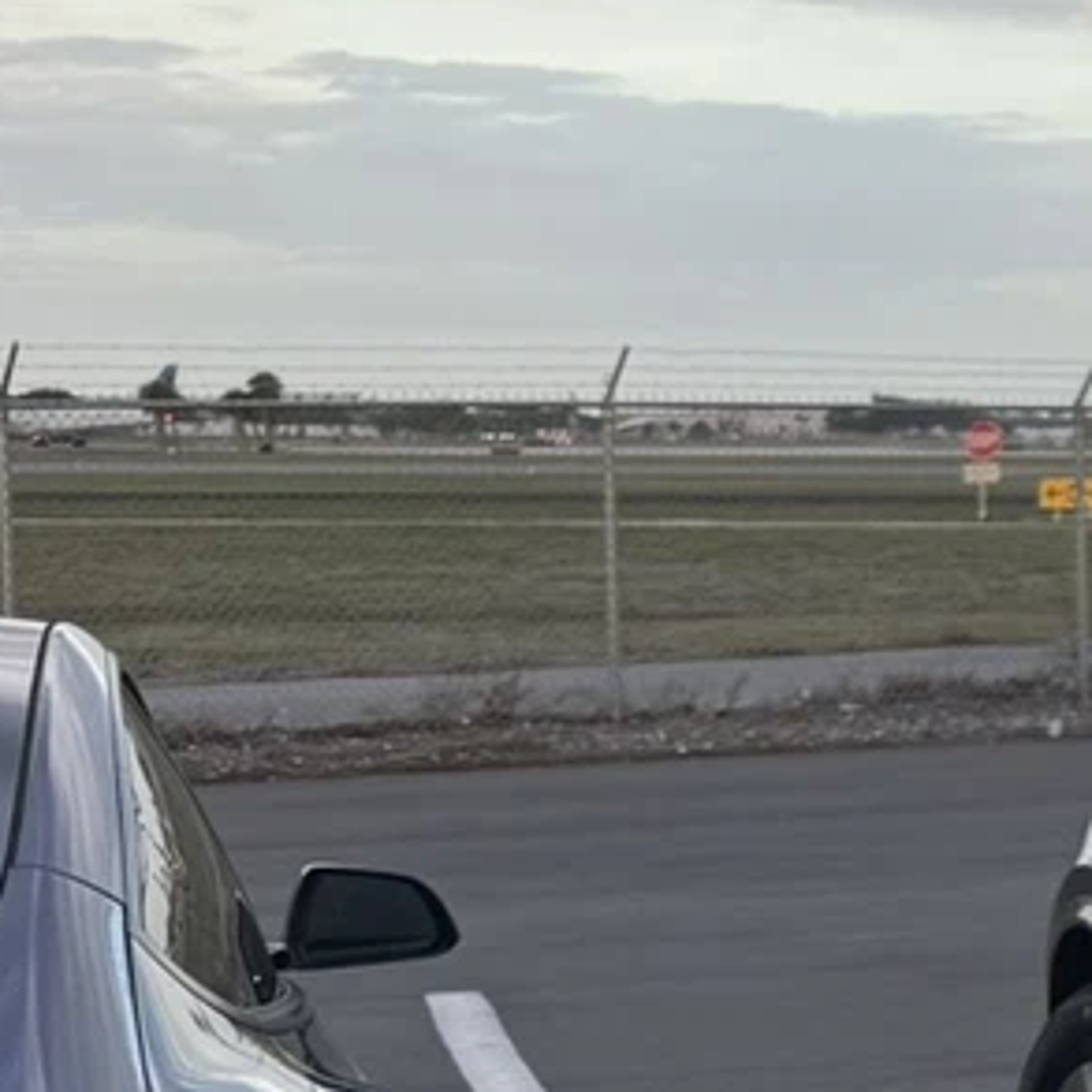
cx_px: 2955
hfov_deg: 11.3
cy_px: 634
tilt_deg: -2.9
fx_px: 4140
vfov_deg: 15.0
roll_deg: -0.1
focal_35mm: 116
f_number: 1.78
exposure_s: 1/612
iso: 80
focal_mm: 6.76
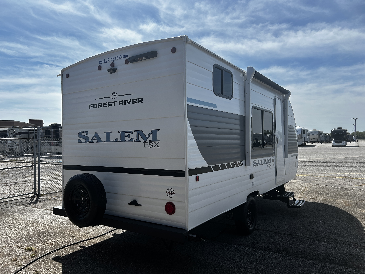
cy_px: 137
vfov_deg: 53.1
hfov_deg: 67.3
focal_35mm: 26
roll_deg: +0.9
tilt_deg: +1.2
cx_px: 182
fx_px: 274
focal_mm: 5.7
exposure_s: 1/5319
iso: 50
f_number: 1.5
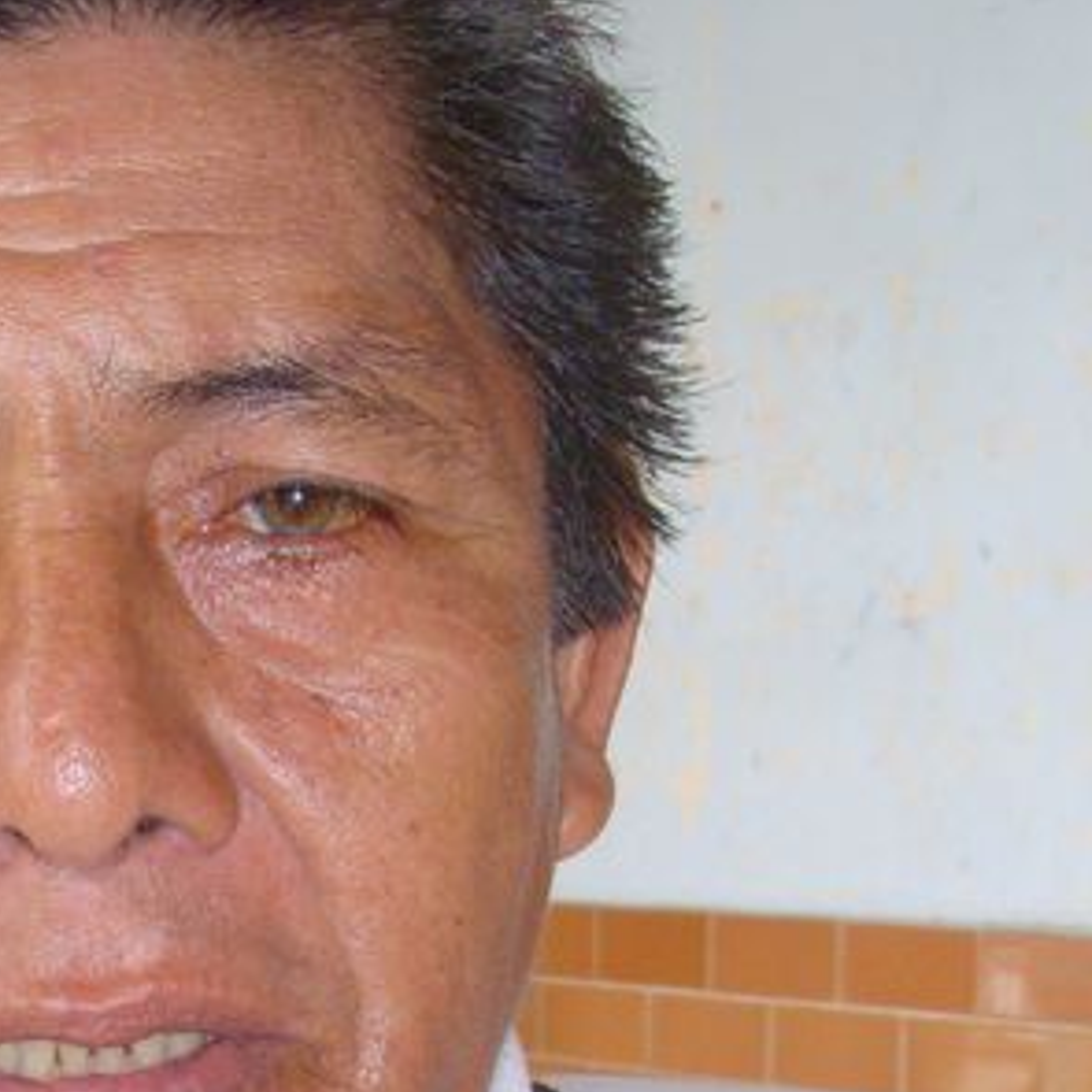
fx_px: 4069
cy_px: 951
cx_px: 104
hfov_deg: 15.1
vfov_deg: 15.1
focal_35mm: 114
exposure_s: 1/50
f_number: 3.3
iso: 200
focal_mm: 6.3
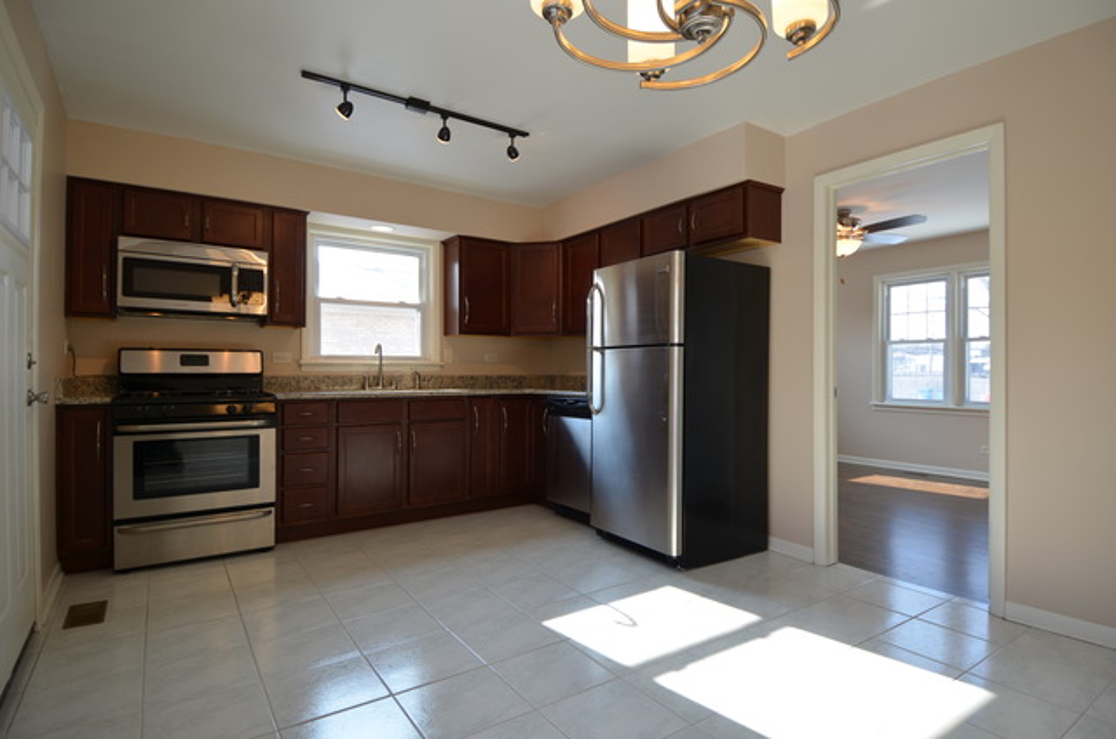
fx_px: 557
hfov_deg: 90.1
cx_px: 558
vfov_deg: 67.2
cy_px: 370
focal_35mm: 18
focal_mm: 12
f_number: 4
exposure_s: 1/60
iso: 100
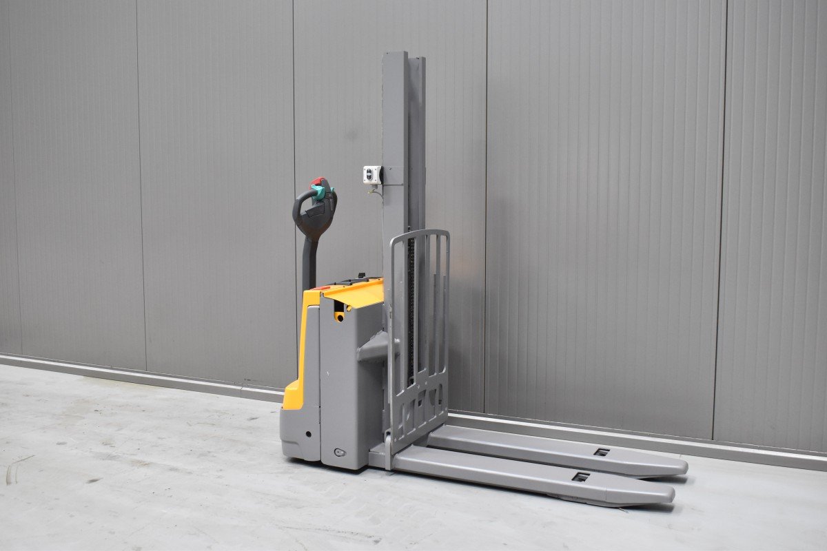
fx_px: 861
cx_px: 414
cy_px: 276
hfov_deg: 51.3
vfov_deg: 35.5
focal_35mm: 38
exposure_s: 1/40
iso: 1600
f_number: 5
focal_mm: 25
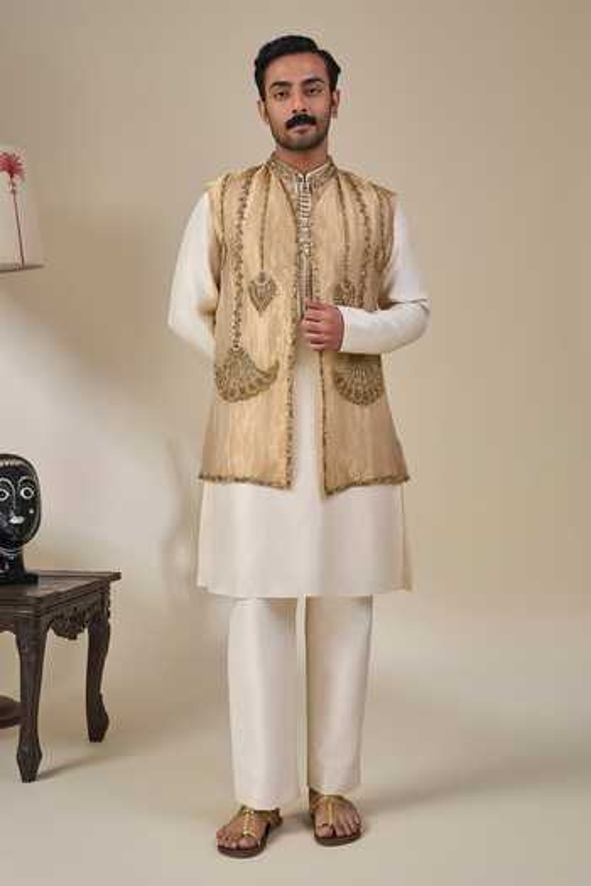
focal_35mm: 48
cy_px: 443
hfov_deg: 28.1
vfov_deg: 41.1
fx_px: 1182
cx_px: 296
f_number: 5.6
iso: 250
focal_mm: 48
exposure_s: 1/160
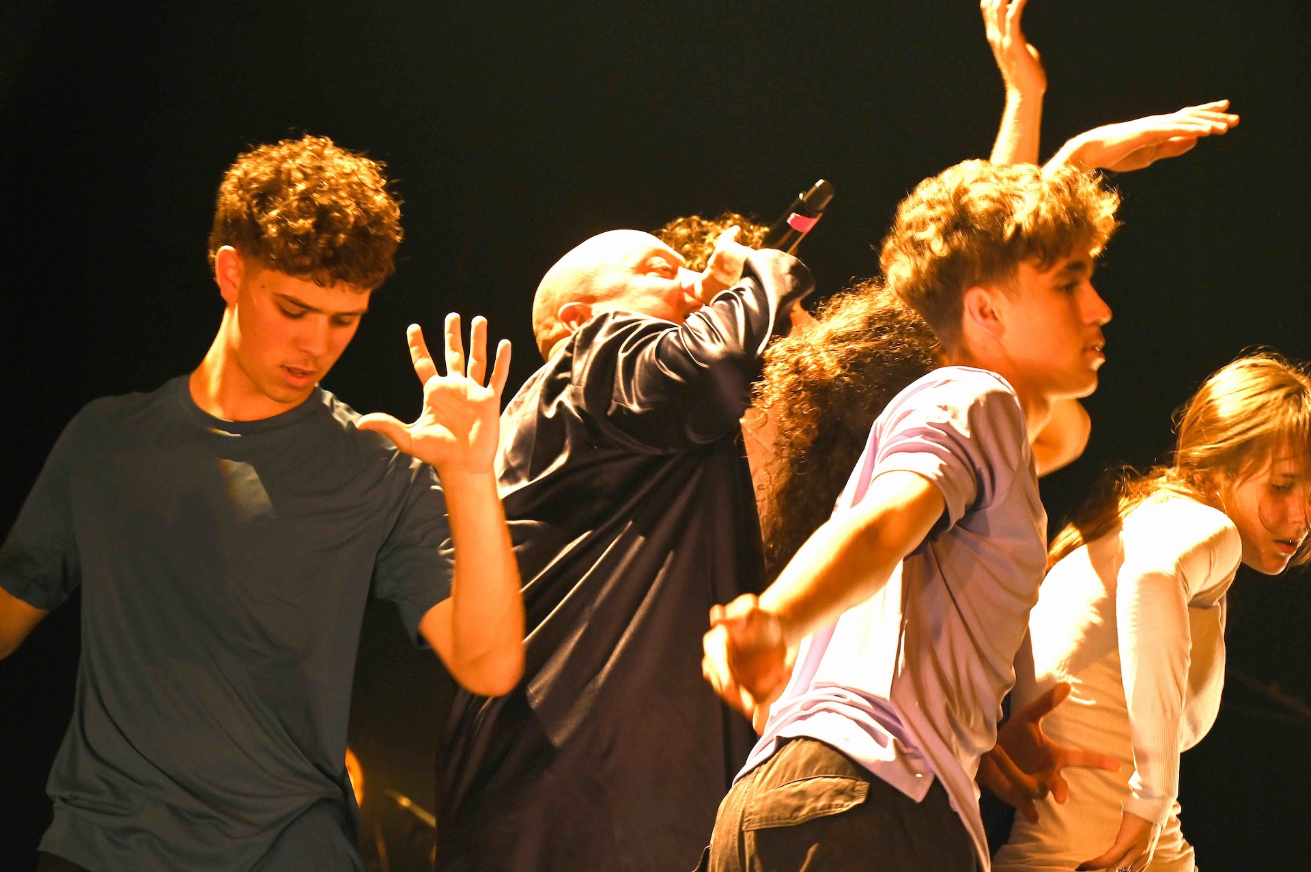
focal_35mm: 130
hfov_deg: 15.8
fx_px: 4730
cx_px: 656
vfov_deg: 10.5
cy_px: 436
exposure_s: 1/80
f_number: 7.1
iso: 2500
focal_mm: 130
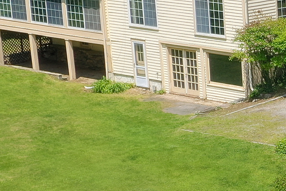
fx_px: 1342
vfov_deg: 8.0
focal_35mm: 169
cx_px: 519
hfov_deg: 11.3
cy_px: 248
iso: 100
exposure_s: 1/400
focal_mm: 10.26
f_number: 5.6
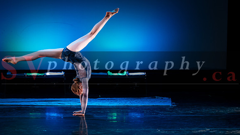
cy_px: 58
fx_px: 1265
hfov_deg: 10.8
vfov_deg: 6.1
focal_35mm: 199
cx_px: 120
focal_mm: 187
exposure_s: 1/500
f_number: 2.8
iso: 1250
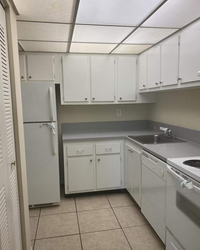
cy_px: 131
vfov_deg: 62.2
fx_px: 207
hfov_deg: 51.5
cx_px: 98
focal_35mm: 28
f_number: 1.8
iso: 100
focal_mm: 4.25
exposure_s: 1/120
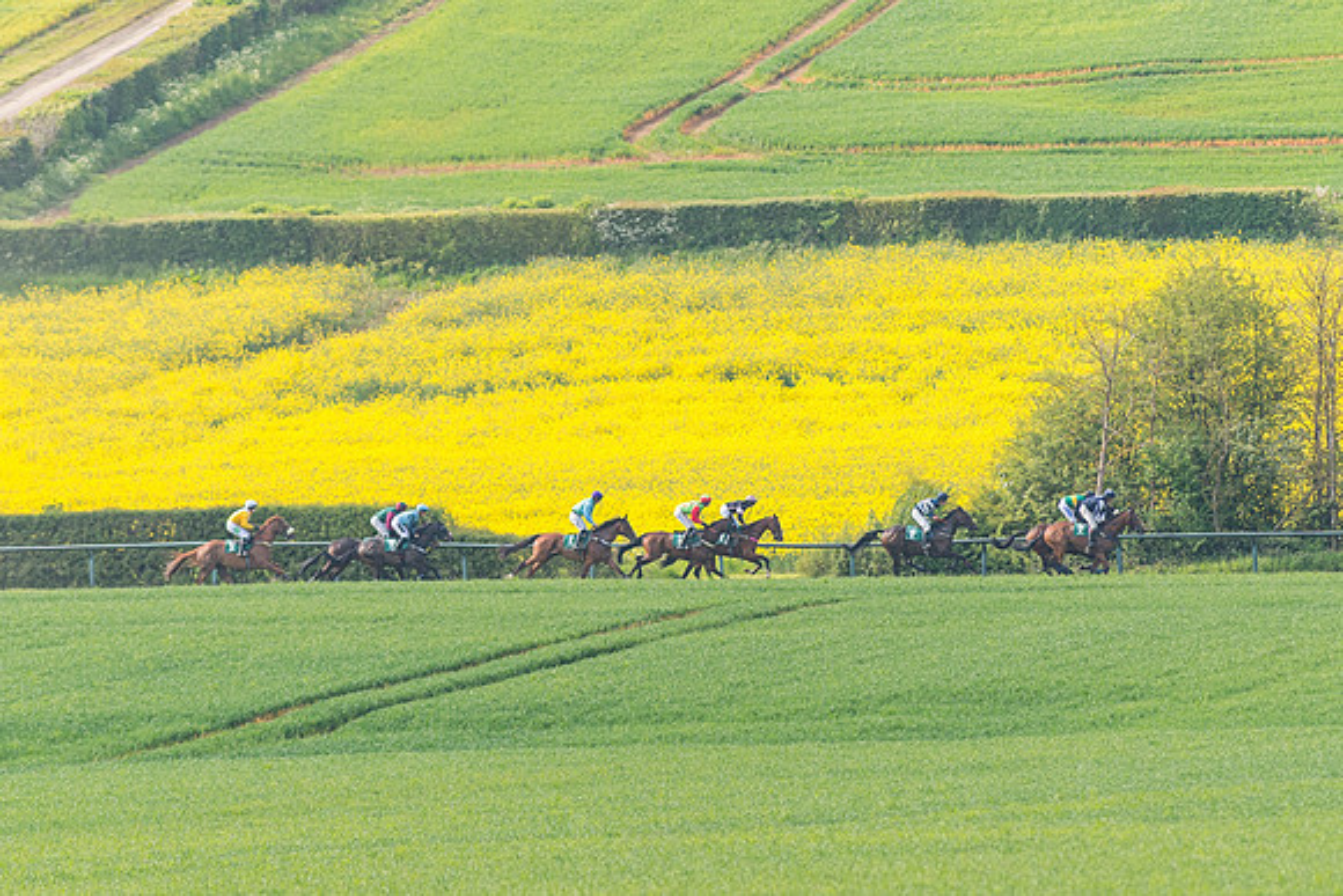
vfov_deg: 2.5
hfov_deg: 3.8
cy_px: 416
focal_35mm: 549
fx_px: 20498
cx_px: 675
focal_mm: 300
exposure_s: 1/2500
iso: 400
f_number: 5
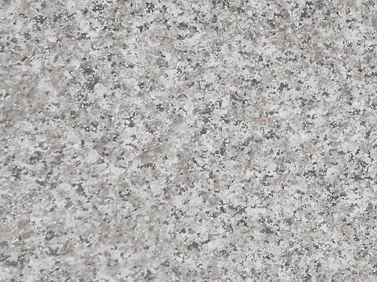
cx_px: 667
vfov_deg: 4.2
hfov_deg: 5.7
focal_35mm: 345
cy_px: -301
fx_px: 3757
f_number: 4.2
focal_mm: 14.6
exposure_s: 1/200
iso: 80
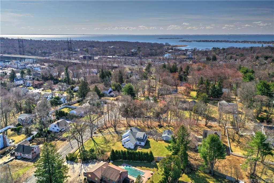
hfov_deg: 65.5
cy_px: 92
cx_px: 137
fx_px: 213
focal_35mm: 28
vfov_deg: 46.4
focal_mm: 10.3
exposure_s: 1/160
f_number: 4.5
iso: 100
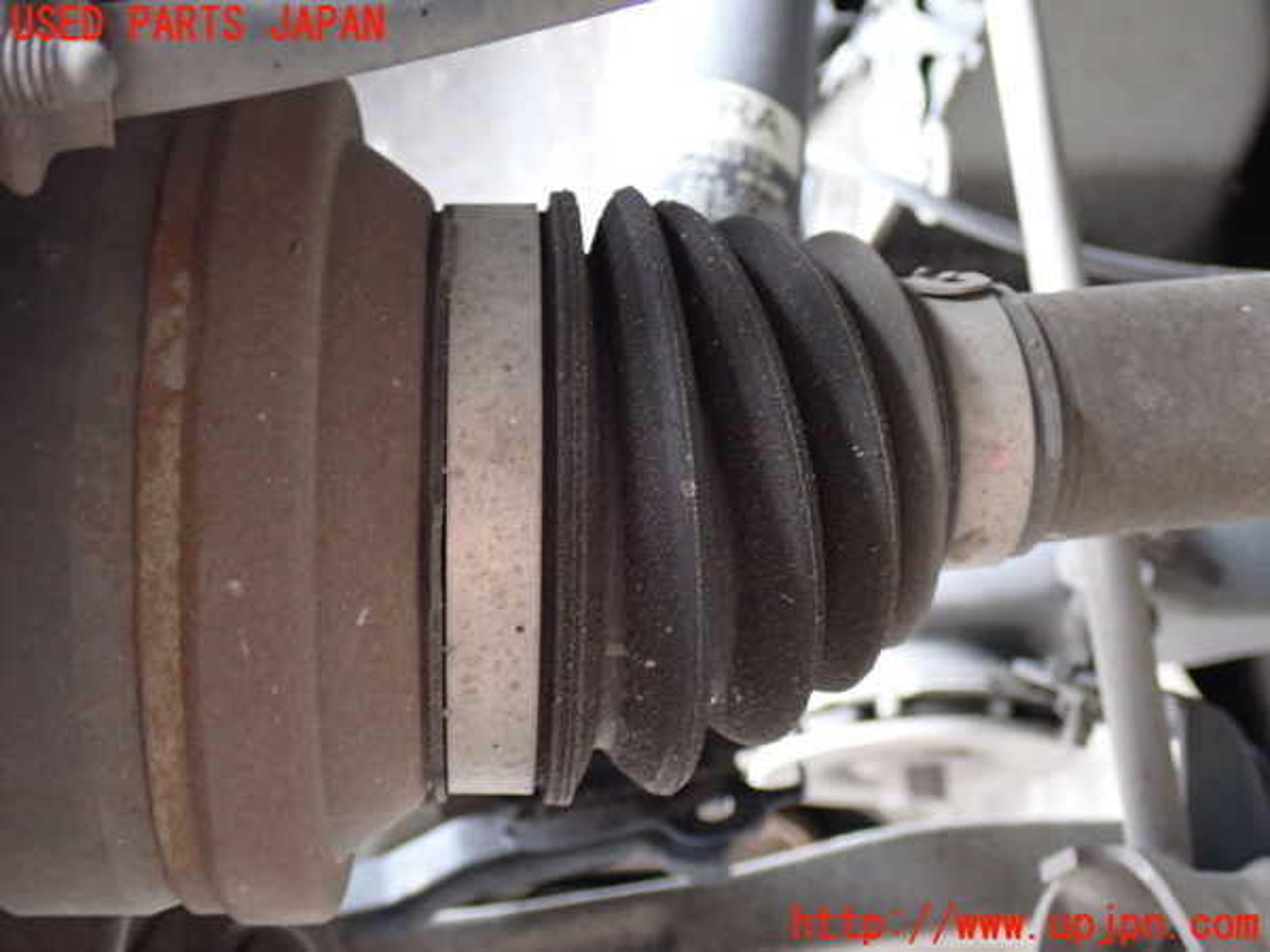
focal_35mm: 47
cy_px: 476
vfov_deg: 30.9
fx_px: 1724
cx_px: 635
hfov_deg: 40.4
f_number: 3.1
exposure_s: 1/13
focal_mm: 8.4
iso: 800
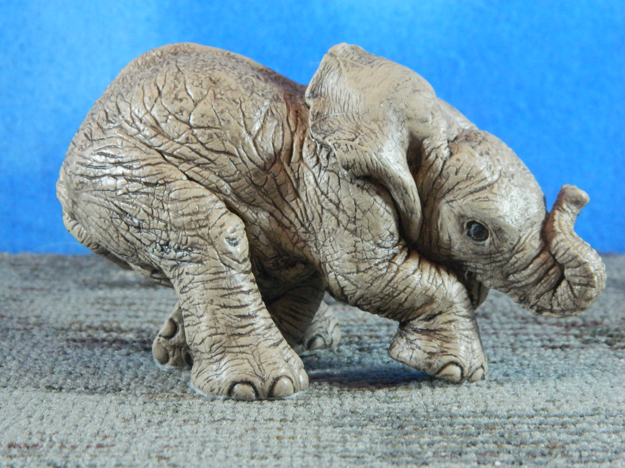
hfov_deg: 19.1
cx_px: 312
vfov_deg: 14.4
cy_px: 234
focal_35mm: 103
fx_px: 1860
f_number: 4.5
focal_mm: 18.6
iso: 400
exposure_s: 1/20
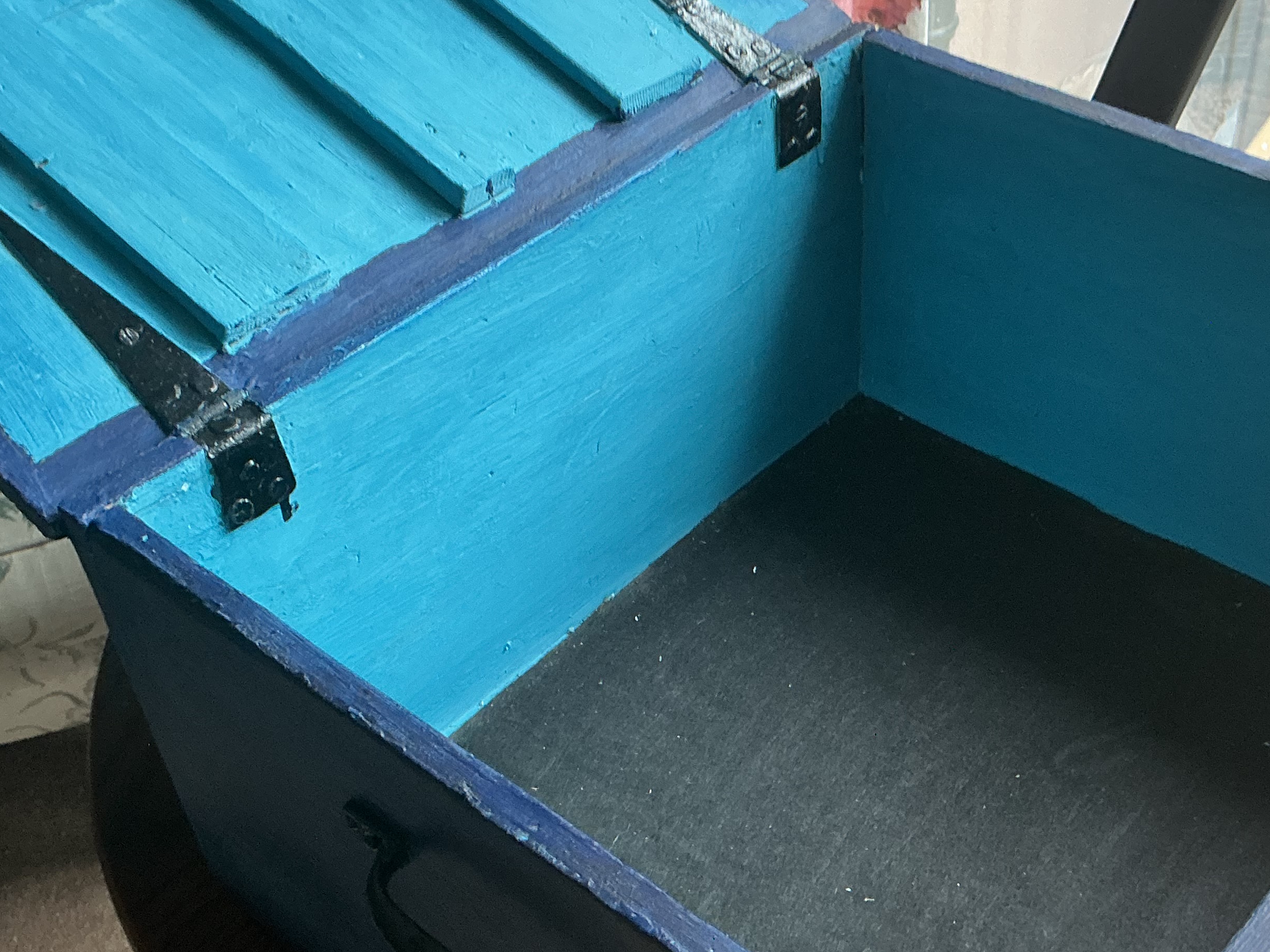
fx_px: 1761
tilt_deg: -45.7
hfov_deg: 39.6
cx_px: 723
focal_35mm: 48
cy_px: 513
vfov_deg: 30.3
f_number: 1.8
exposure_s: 1/50
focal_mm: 3
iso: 80
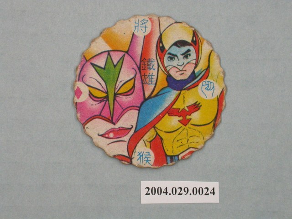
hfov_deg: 12.8
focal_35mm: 154
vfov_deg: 9.6
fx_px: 1299
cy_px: 110
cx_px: 146
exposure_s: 1/30
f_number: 6.5
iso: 200
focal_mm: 32
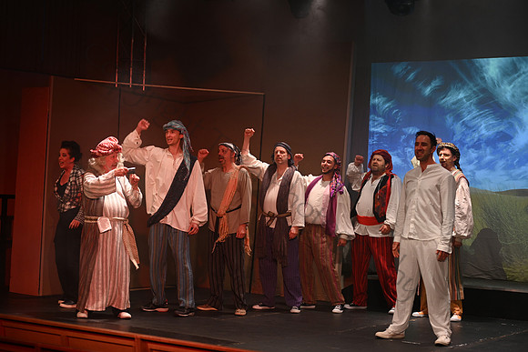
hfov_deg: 28.8
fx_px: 1027
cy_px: 176
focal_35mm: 70
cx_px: 264
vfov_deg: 19.5
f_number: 2.8
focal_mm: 70
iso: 640
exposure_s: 1/160
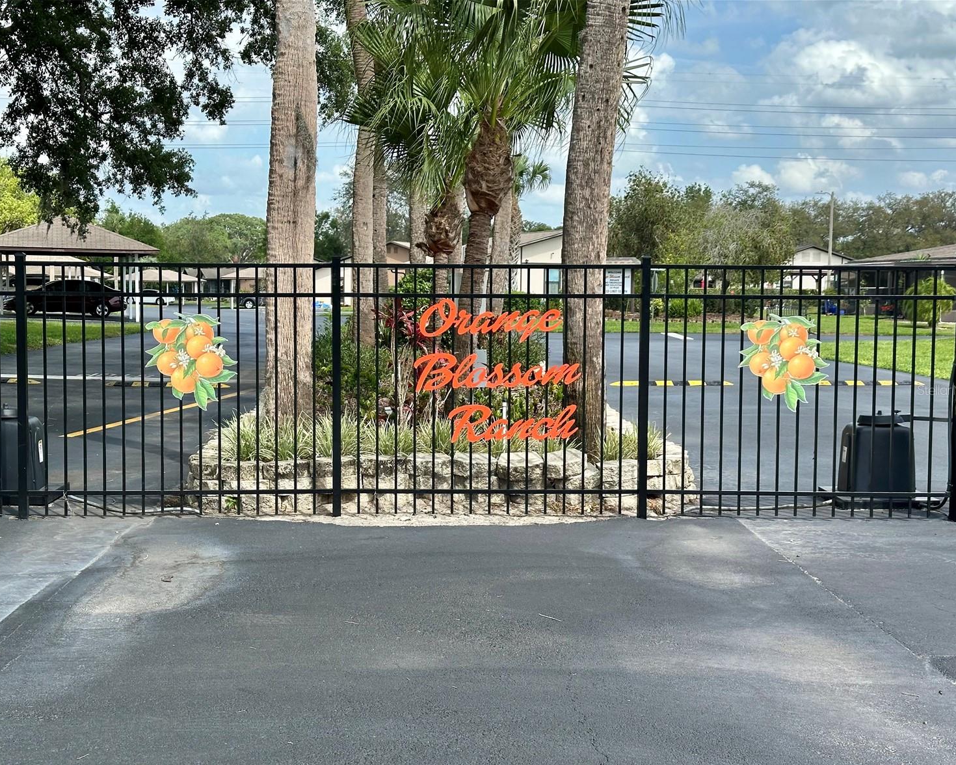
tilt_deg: -3.8
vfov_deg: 29.7
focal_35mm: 51
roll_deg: -1.2
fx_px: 1443
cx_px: 458
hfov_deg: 36.6
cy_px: 390
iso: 64
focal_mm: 6.86
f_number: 1.78
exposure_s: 1/2070
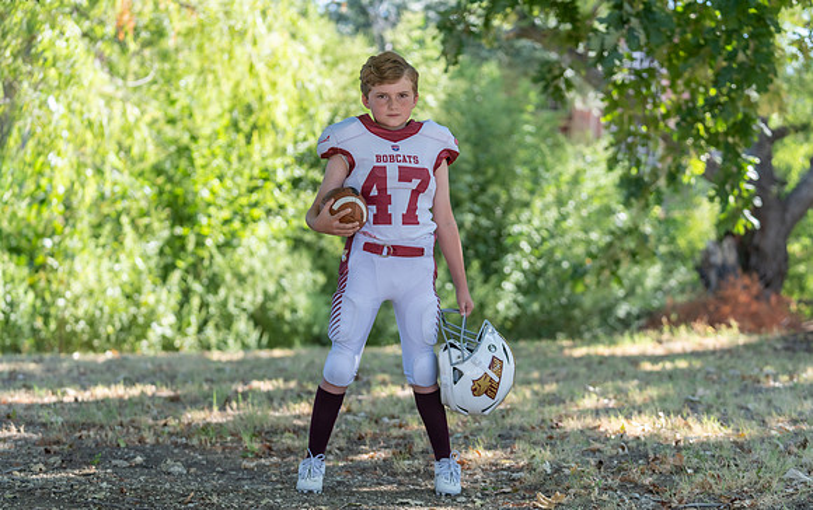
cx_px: 421
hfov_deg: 24.1
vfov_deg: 15.3
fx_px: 1905
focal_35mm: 86
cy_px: 248
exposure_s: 1/320
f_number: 2.8
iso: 160
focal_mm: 81
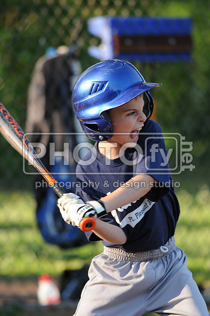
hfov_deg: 3.0
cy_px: 158
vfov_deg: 4.6
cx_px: 105
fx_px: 3949
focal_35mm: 450
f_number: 4
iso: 800
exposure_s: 1/1000
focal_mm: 300
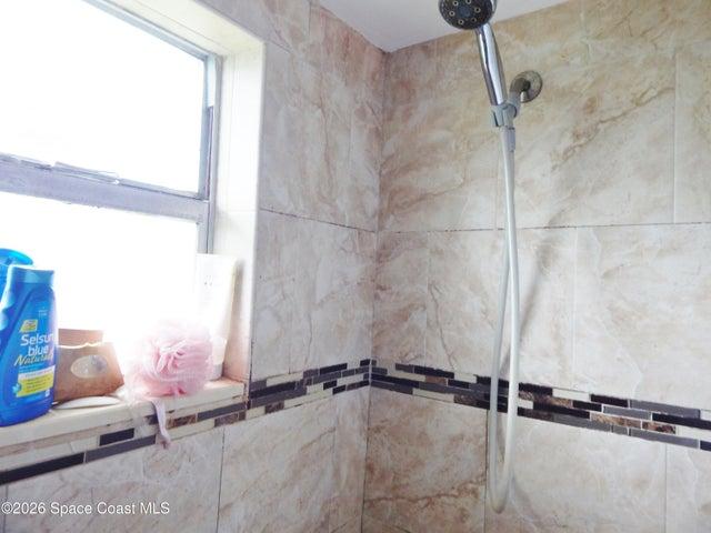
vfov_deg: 61.1
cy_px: 266
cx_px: 356
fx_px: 452
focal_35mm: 22
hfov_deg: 76.4
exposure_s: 1/60
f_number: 3
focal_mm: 4
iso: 125
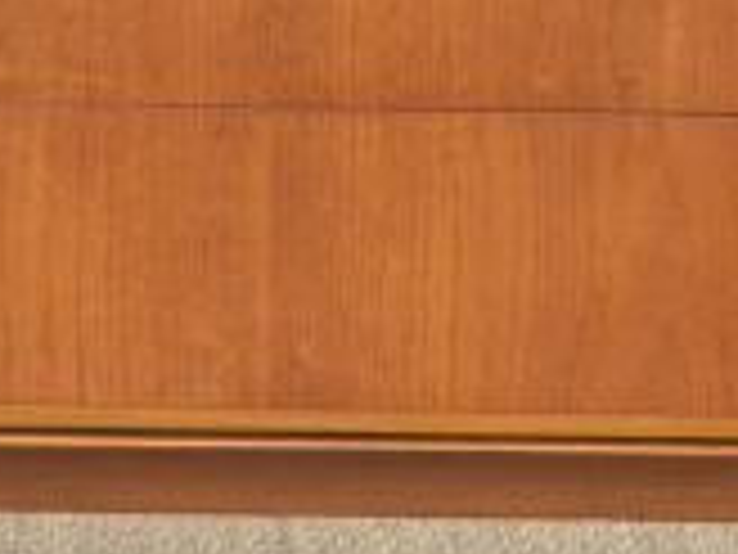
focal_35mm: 317
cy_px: -32
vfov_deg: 4.7
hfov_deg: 6.2
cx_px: 297
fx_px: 6758
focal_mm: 40
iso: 125
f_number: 5
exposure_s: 1/125
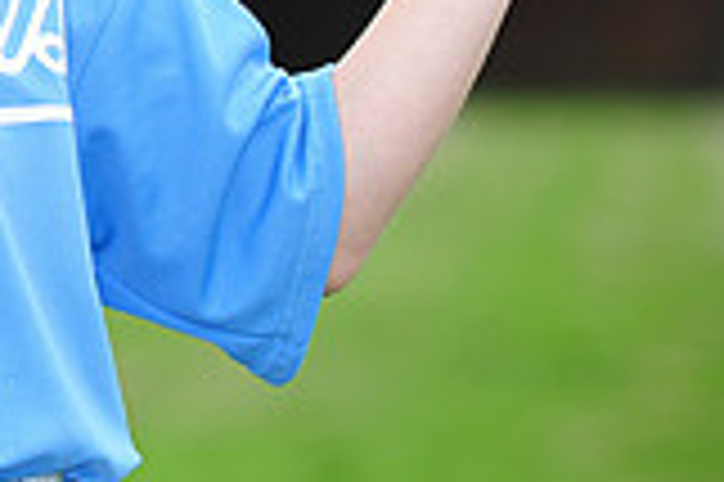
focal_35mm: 629
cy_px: -194
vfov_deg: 2.2
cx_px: -513
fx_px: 12637
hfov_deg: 3.3
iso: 400
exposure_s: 1/500
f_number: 5
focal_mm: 175
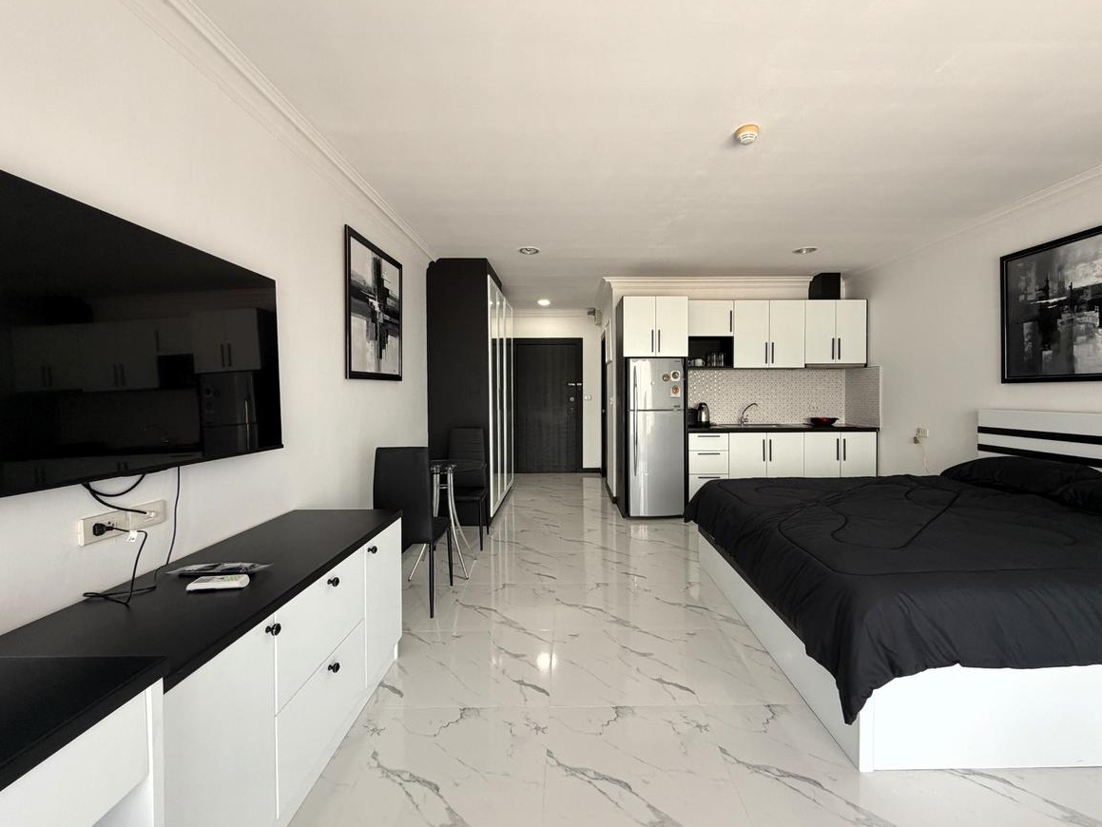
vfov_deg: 81.8
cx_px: 576
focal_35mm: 15
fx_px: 478
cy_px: 402
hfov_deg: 98.1
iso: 160
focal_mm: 2.22
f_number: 2.2
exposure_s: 1/121
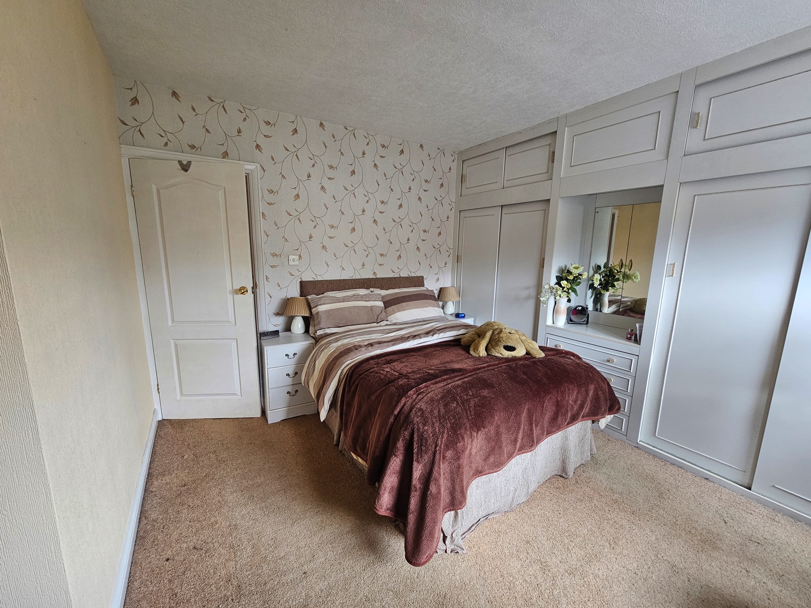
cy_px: 304
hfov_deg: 106.2
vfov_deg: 89.9
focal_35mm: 13
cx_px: 406
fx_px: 305
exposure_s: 1/60
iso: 160
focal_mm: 2.2
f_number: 2.2
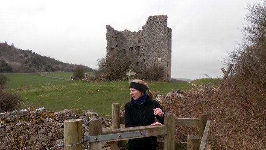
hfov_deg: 67.9
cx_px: 135
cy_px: 75
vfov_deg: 41.5
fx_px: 197
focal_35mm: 28
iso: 80
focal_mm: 4.5
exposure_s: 1/250
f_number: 3
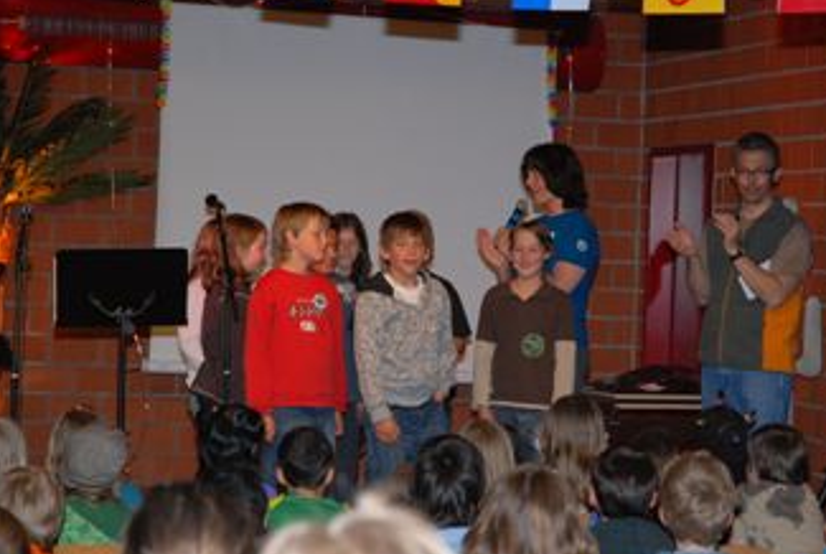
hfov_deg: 16.2
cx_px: 465
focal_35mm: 126
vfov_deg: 10.9
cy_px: 316
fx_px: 2896
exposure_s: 1/60
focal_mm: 70
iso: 360
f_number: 4.5
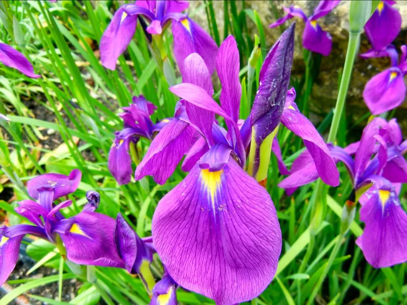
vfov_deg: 46.8
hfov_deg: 59.9
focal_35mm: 30
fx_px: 353
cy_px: 152
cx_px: 204
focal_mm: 5.4
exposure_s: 1/270
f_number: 3.5
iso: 160
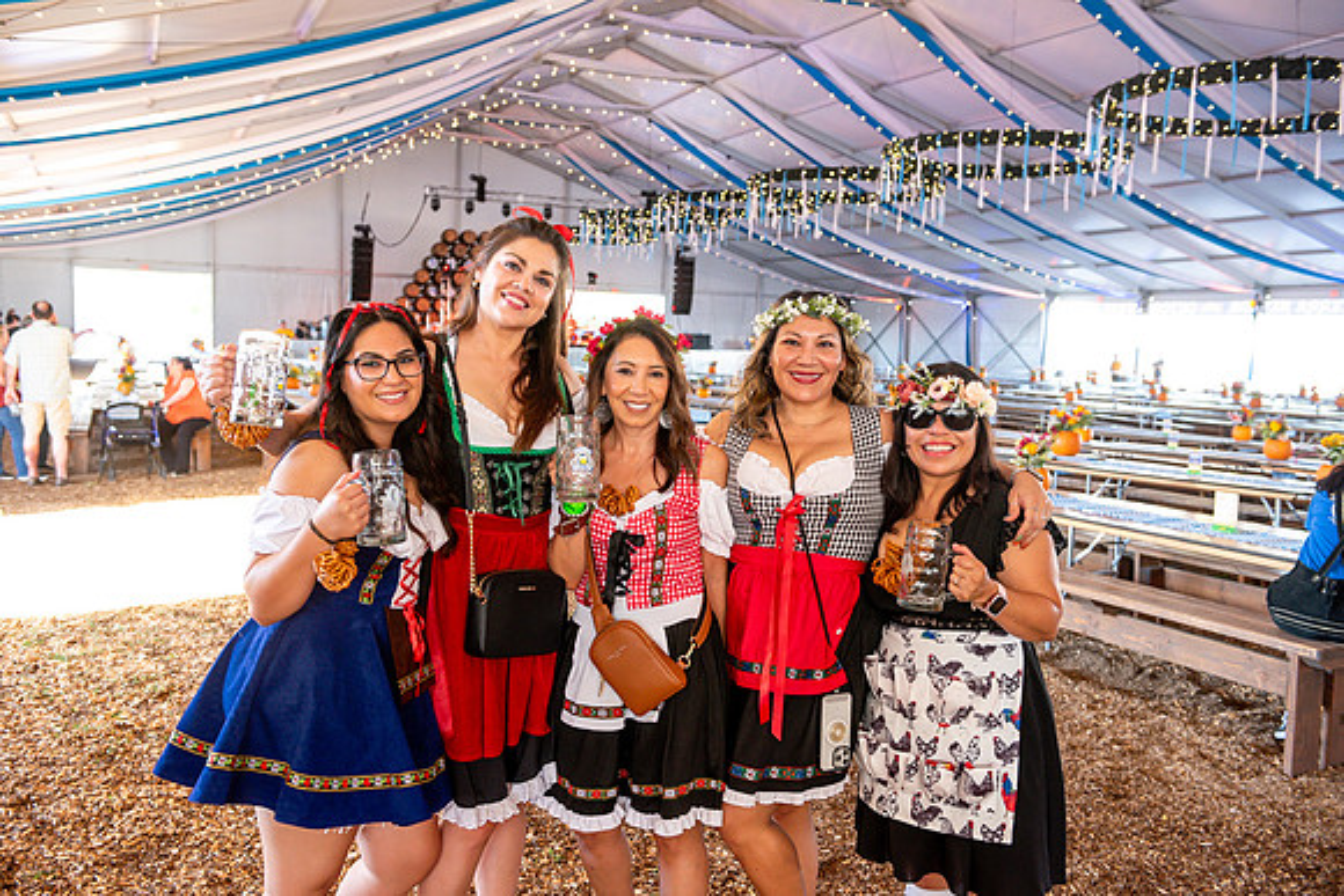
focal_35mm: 34
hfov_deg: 55.8
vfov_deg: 38.9
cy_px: 448
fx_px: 1270
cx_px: 672
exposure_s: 1/100
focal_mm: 34
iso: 1000
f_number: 4
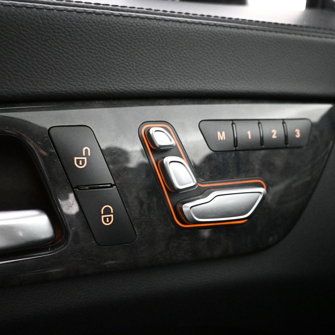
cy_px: 166
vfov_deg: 52.5
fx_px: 339
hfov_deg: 52.3
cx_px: 193
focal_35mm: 31
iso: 9000
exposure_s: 1/60
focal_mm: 16
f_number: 3.5
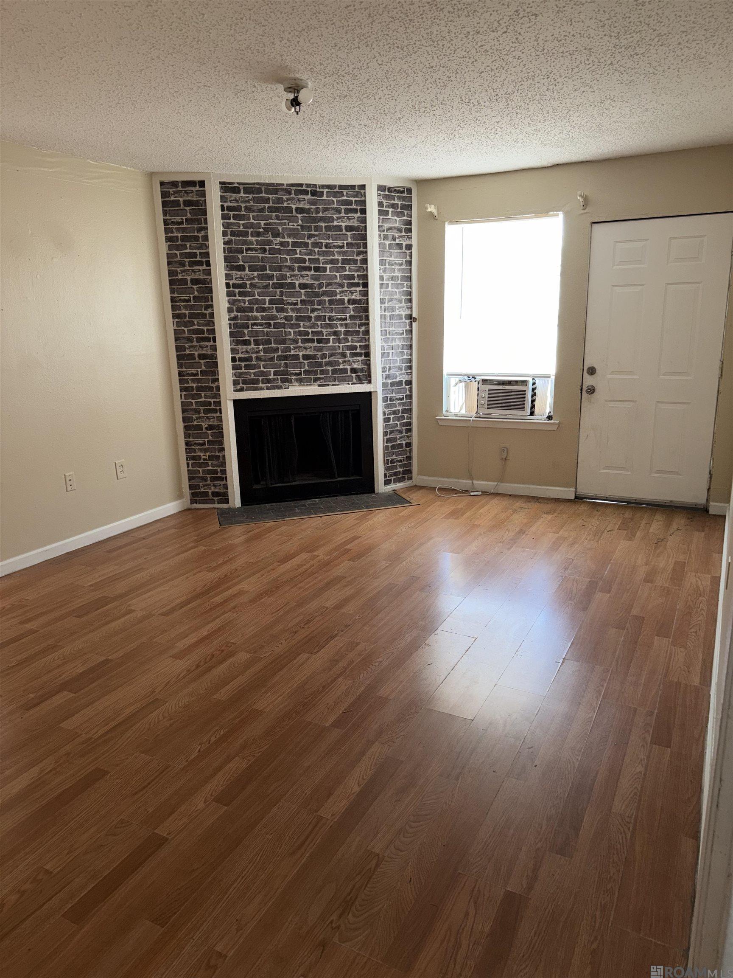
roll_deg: +0.8
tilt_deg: -15.1
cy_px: 489
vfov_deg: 71.6
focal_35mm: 24
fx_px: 678
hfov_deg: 56.8
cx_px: 366
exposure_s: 1/29
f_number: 1.78
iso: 64
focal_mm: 6.76
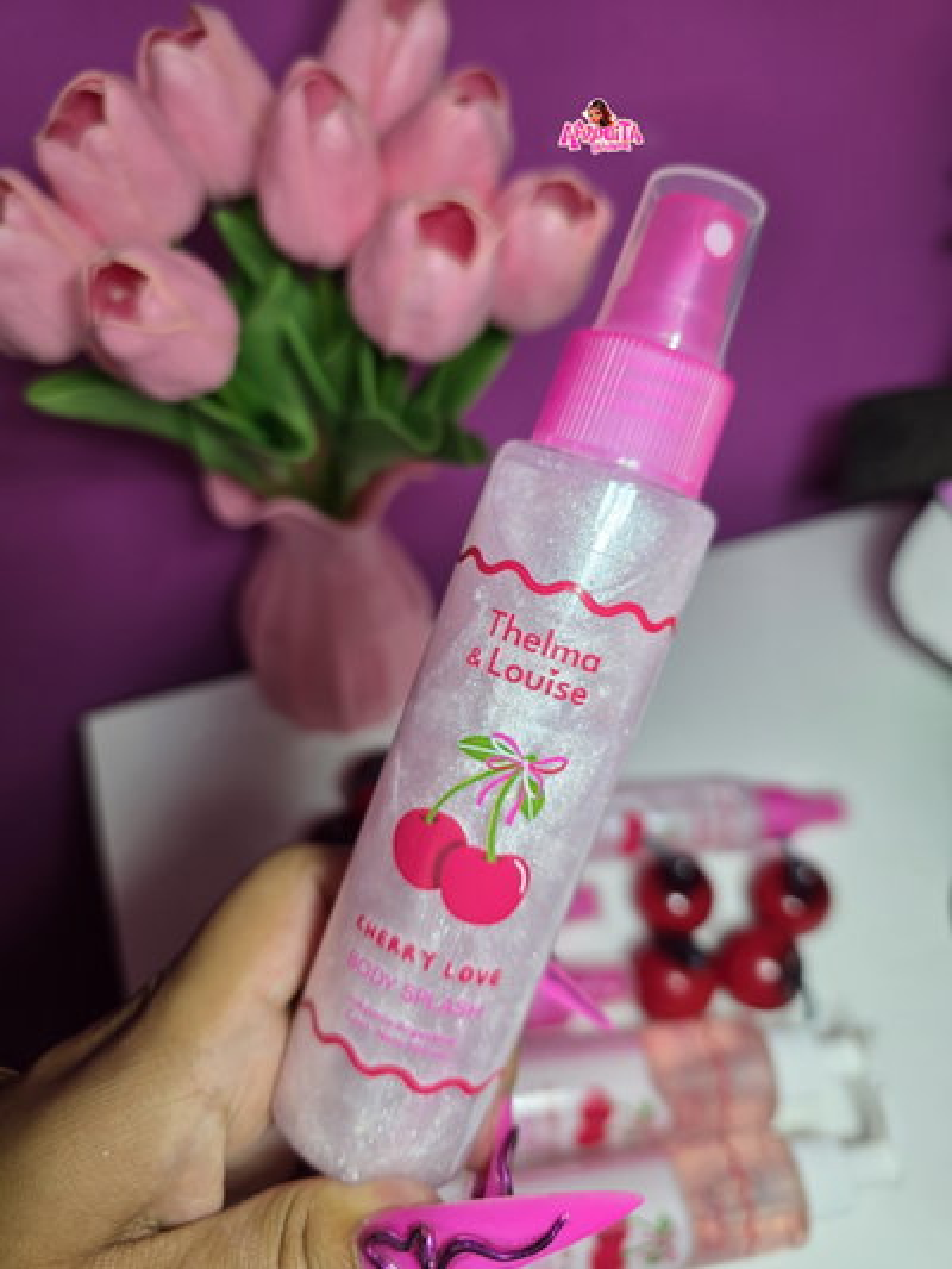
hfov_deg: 58.9
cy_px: 634
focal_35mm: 23
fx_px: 843
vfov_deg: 73.9
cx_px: 476
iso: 80
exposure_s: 1/101
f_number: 1.7
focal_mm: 6.3
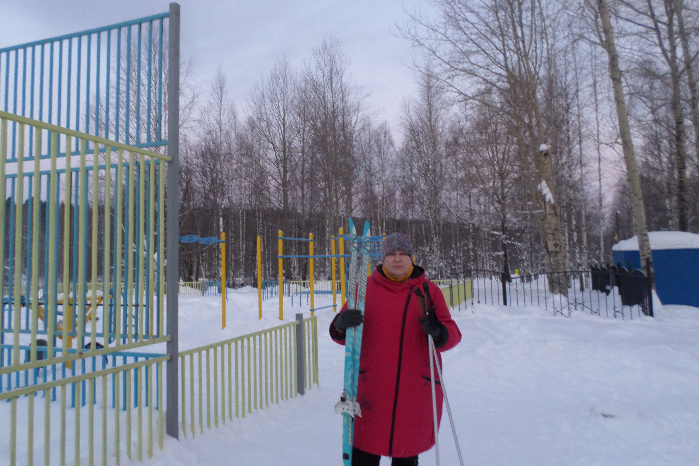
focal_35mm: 27
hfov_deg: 67.4
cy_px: 218
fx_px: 524
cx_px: 337
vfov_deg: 47.9
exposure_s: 1/30
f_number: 2.5
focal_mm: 4.5
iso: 200
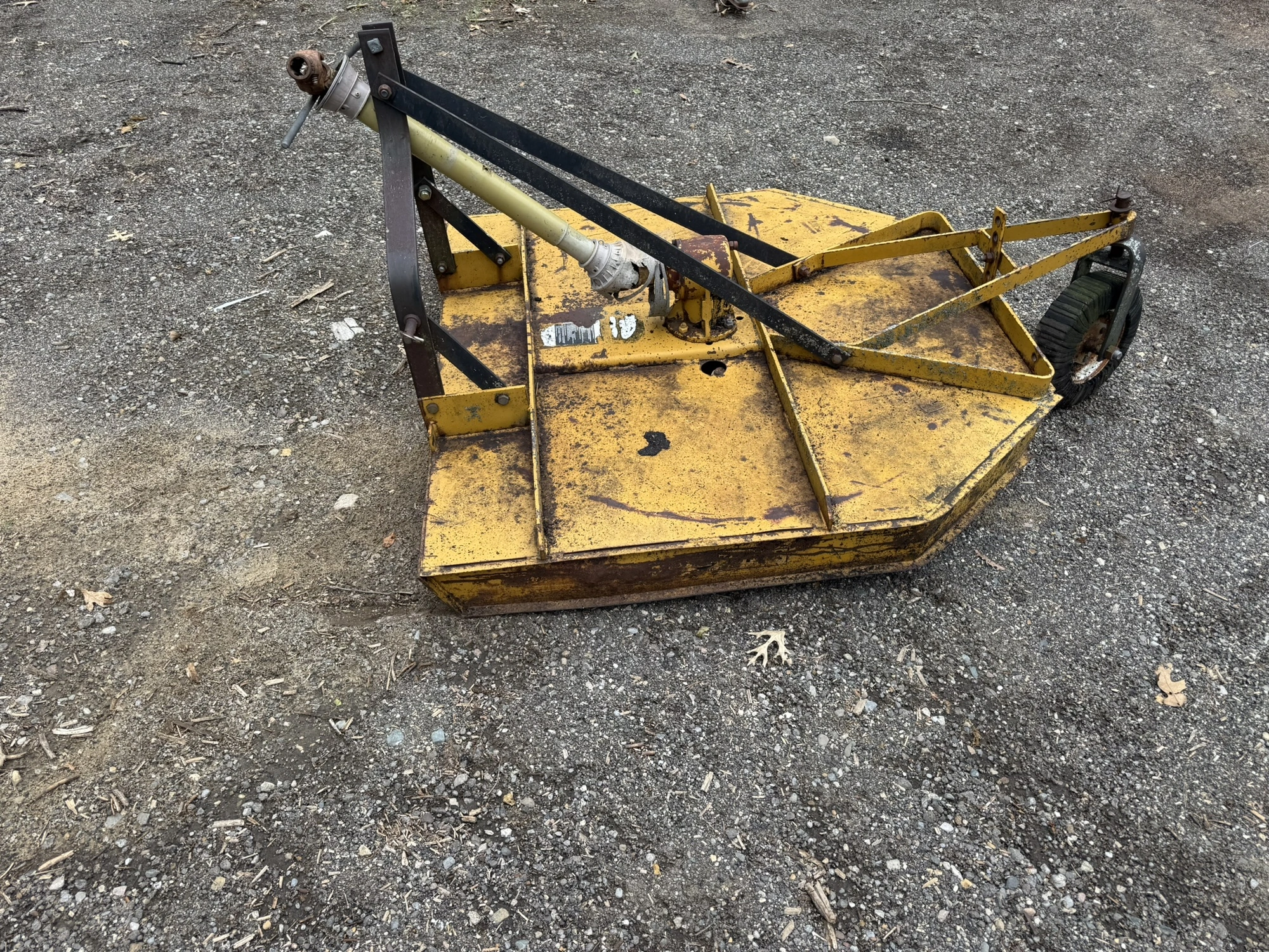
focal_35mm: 24
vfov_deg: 56.8
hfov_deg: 71.6
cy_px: 476
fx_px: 880
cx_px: 634
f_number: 1.78
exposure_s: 1/849
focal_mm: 6.76
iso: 80
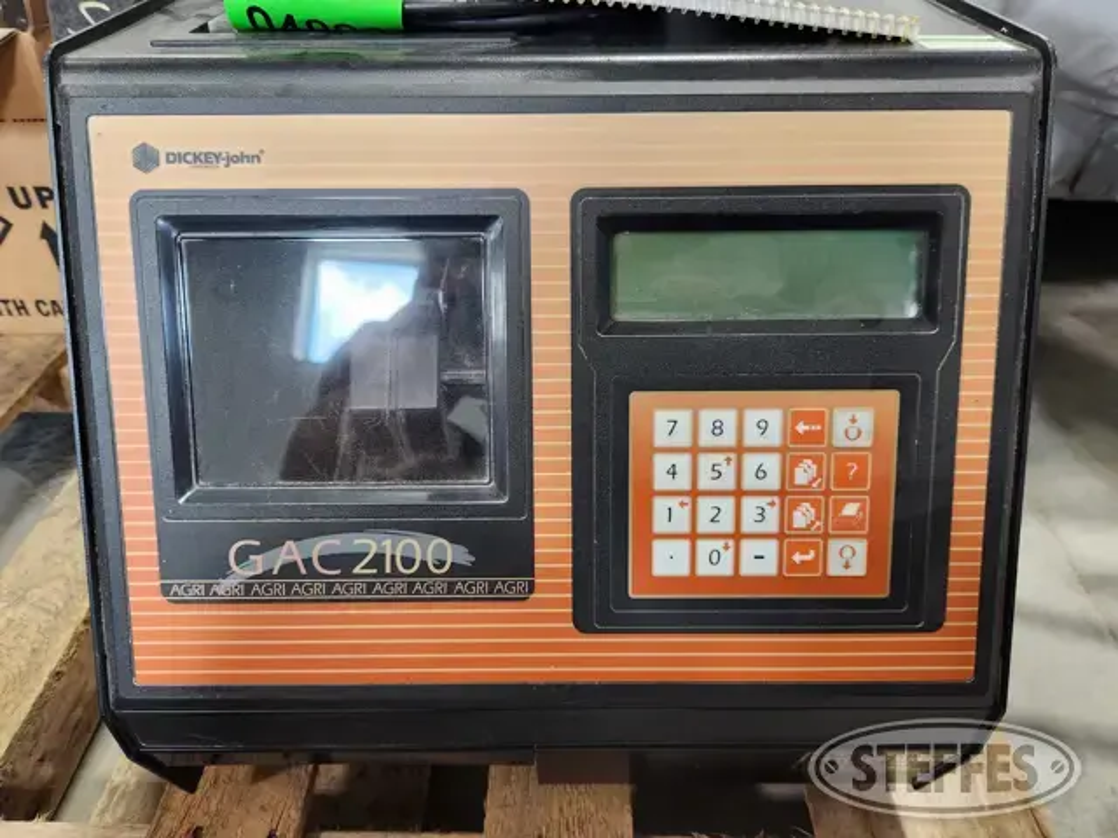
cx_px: 559
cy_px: 419
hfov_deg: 73.9
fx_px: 743
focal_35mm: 23
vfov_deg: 58.9
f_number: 1.8
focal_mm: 5.4
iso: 400
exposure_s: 1/120
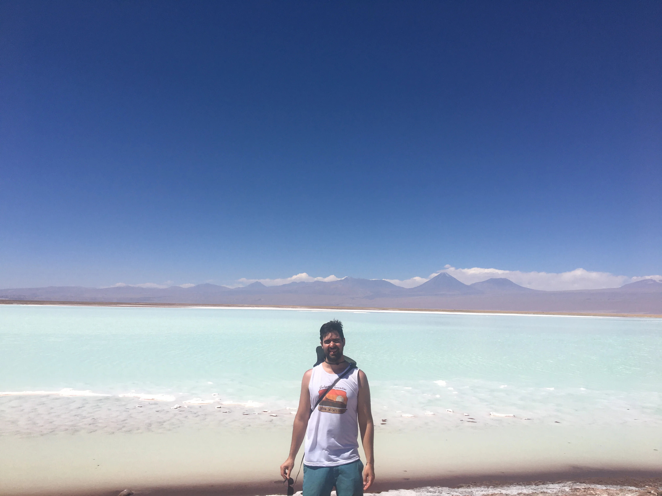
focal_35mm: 29
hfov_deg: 61.7
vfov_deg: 48.2
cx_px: 331
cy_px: 248
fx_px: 555
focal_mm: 4.15
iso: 25
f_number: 2.2
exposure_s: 1/3663
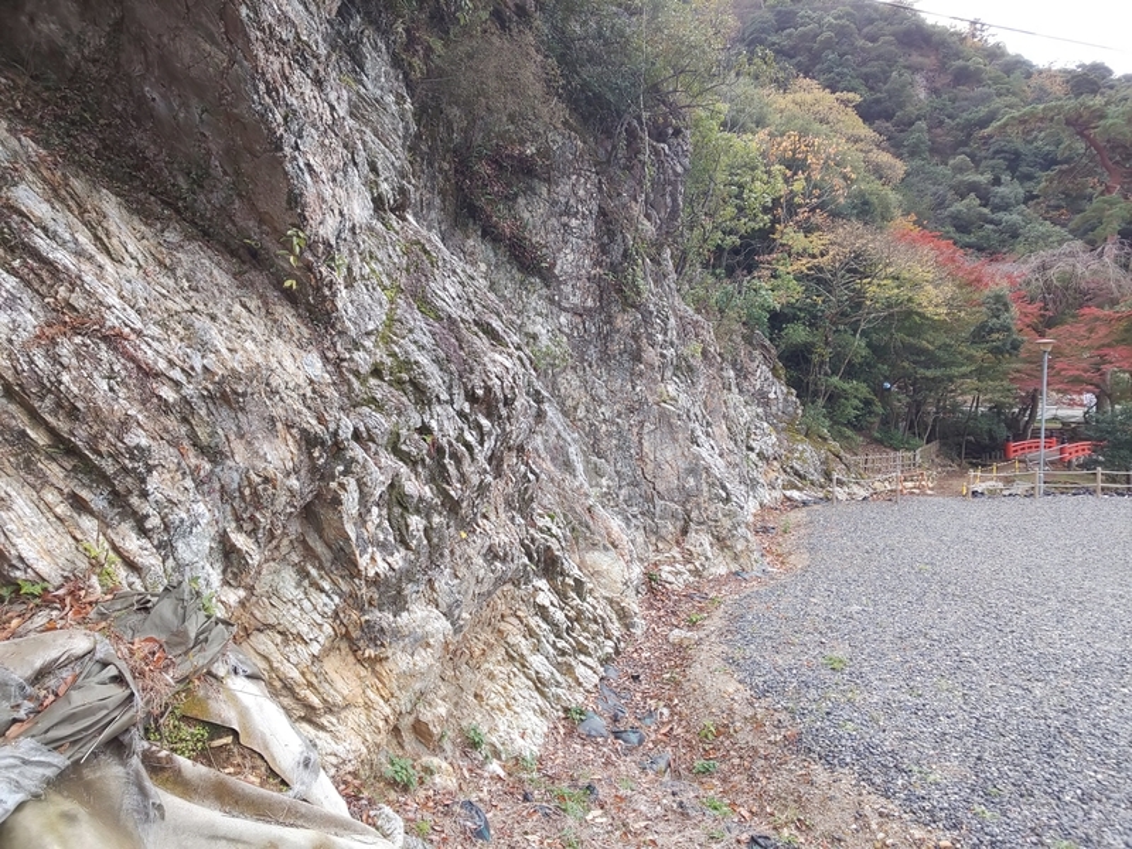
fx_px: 654
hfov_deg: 81.7
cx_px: 566
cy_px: 424
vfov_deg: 66.0
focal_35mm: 20
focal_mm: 3.45
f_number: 1.94
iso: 28
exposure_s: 1/116
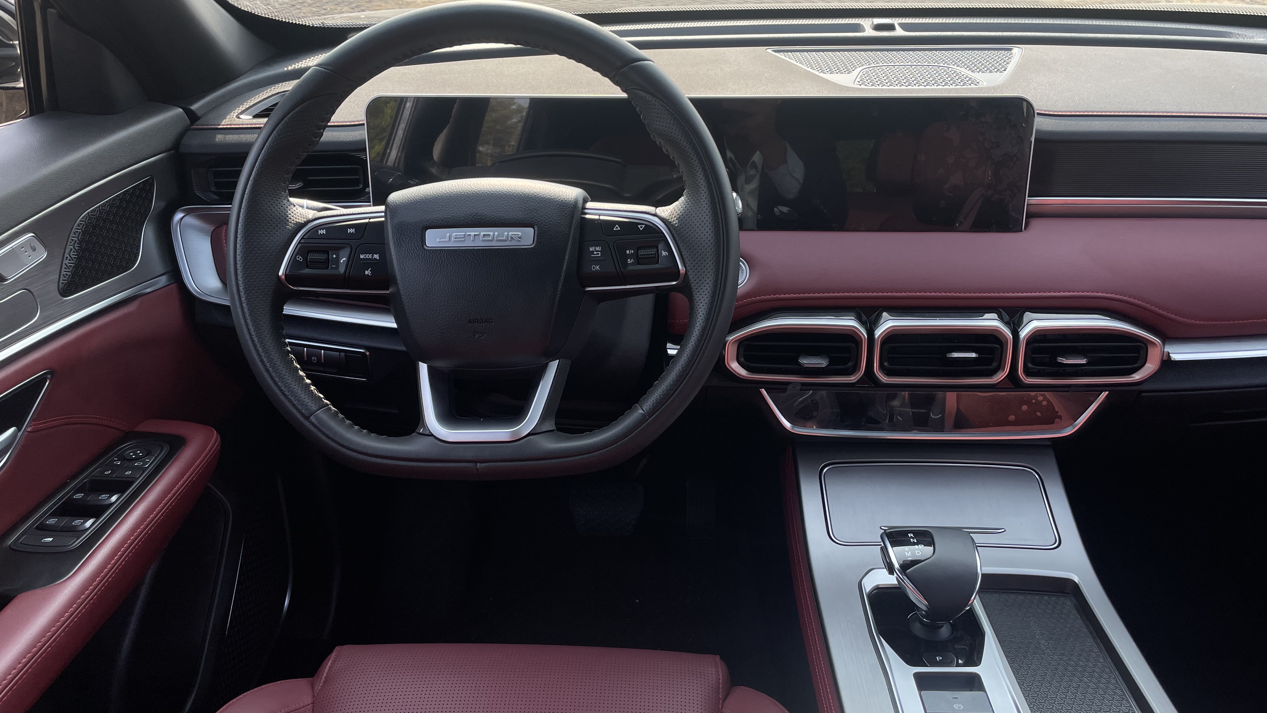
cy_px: 380
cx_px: 642
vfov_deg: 40.2
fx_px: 974
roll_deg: +0.7
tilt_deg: -27.2
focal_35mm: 29
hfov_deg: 66.1
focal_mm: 4.2
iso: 32
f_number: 1.6
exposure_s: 1/868
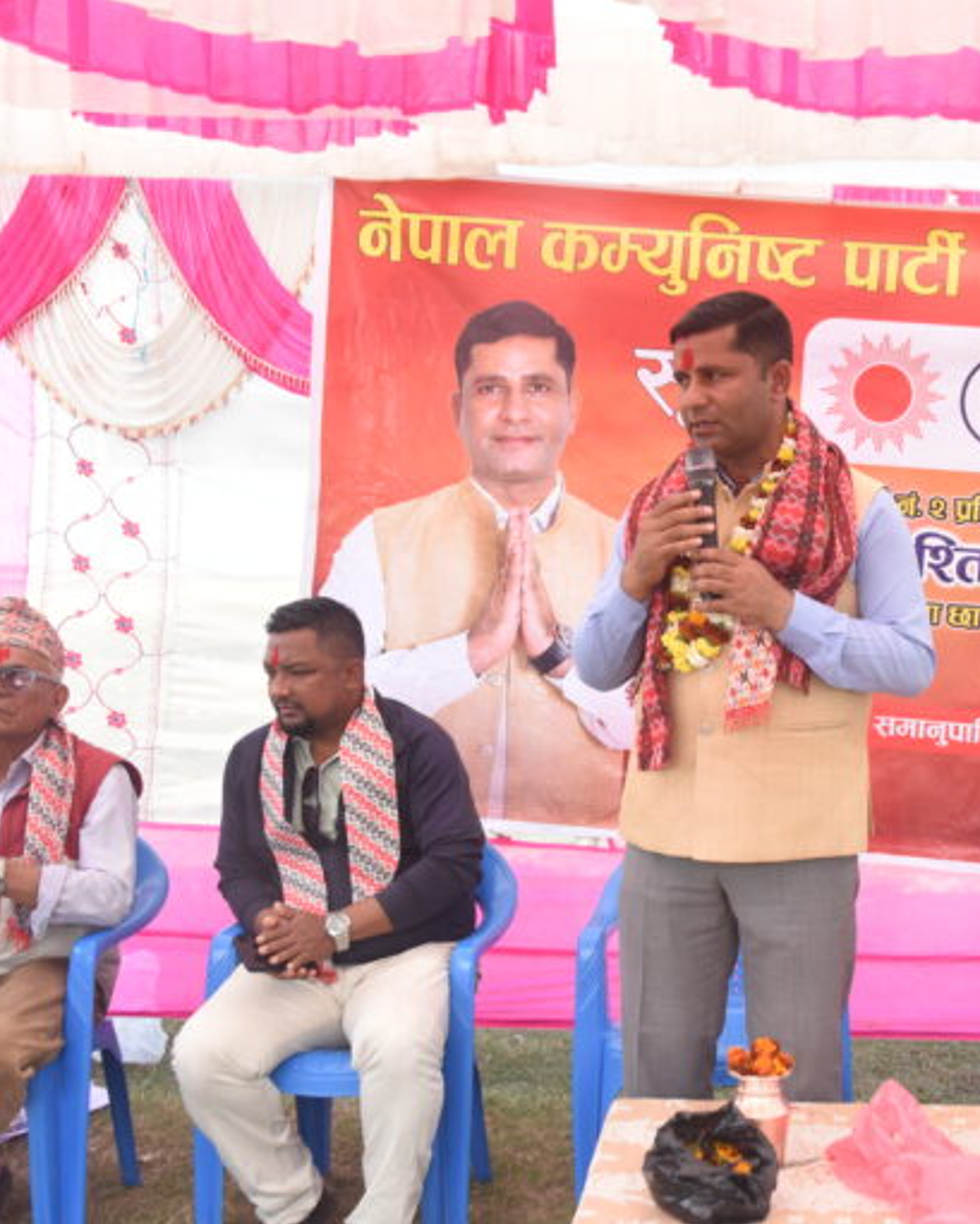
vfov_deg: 38.8
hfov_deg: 30.6
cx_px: 796
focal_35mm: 48
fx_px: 1740
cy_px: 612
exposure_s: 1/320
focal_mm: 34
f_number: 9
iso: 1250
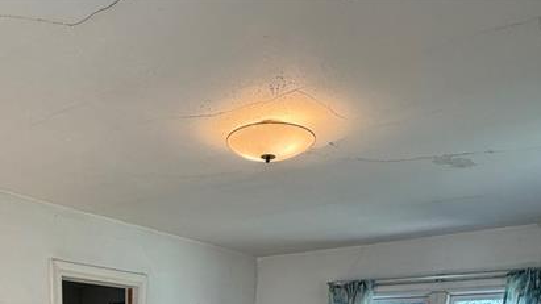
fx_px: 545
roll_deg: -0.2
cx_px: 137
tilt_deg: -15.5
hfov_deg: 50.7
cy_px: 499
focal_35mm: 38
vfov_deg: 22.8
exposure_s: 1/120
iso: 125
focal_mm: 2.22
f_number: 2.2
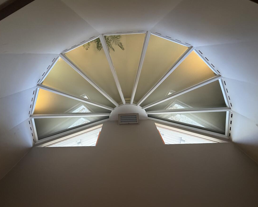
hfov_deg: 96.7
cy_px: 101
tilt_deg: +66.9
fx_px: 115
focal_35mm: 15
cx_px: 124
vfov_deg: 84.1
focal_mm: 2.22
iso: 250
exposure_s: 1/120
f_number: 2.2
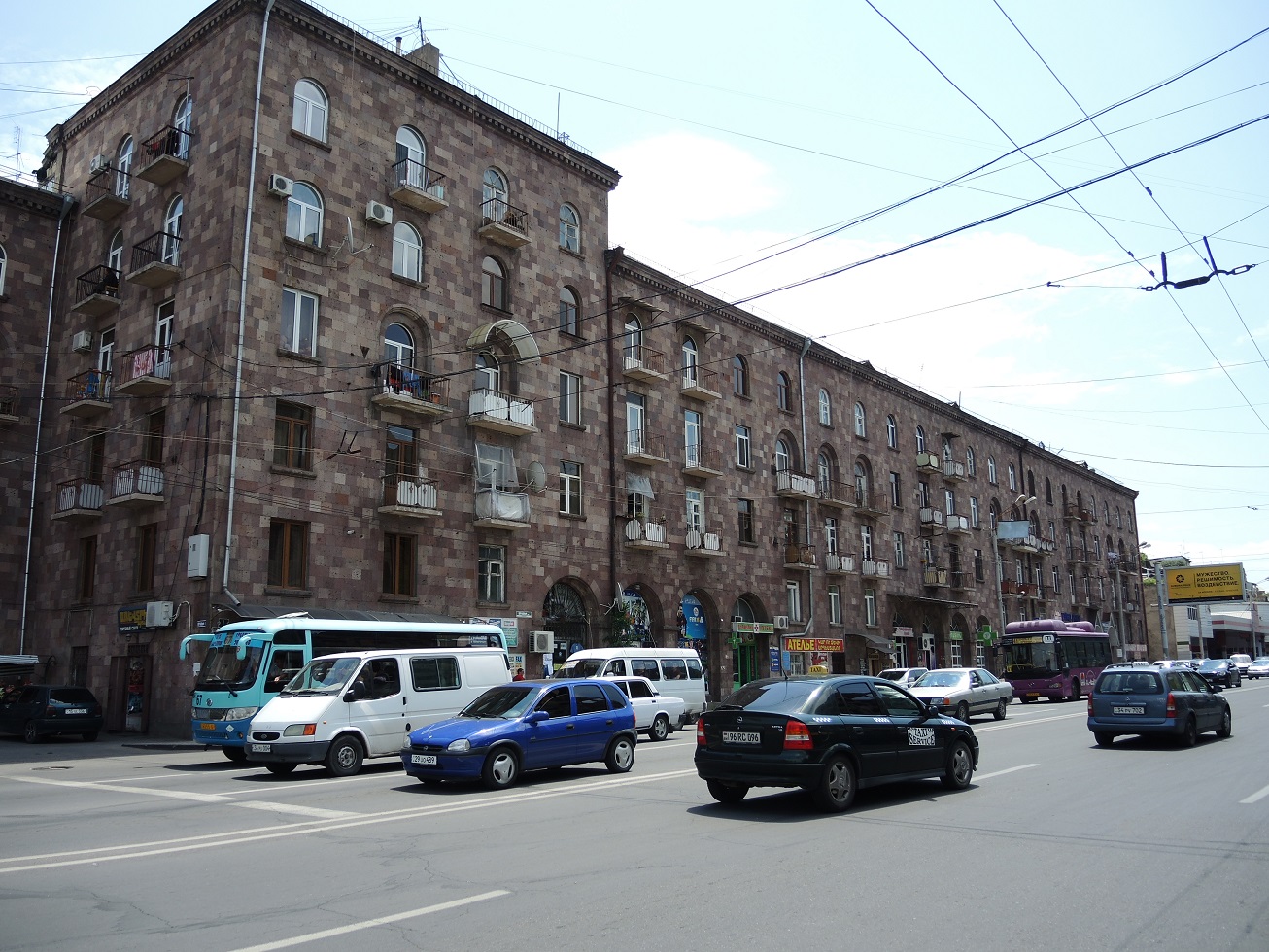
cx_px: 634
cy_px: 476
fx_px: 1027
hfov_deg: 63.4
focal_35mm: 28
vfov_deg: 49.8
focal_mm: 6
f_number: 2.2
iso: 80
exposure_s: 1/1250
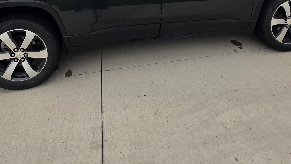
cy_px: -34
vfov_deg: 34.2
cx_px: 136
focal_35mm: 27
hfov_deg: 69.8
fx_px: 208
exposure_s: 1/496
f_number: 1.9
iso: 40
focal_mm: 2.2
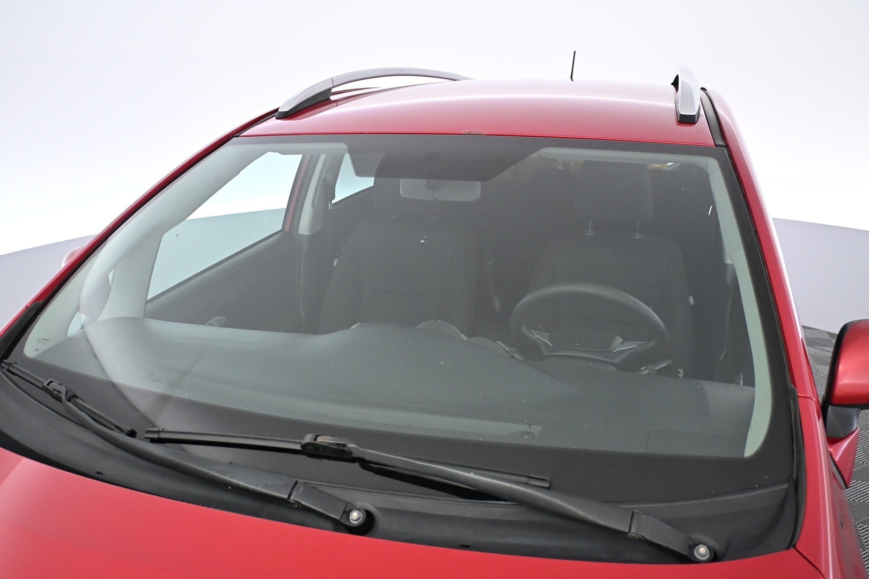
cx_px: 434
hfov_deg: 60.7
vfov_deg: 42.6
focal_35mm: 31
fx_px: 742
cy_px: 290
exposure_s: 1/125
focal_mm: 20.5
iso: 3200
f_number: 3.8
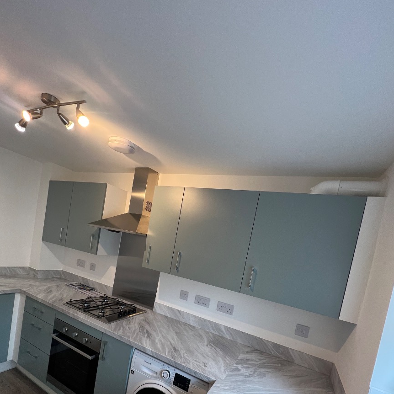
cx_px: 190
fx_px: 206
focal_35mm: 16
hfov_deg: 87.4
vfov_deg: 84.5
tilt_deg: -4.7
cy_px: 261
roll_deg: -10.6
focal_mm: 1.57
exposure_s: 1/100
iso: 80
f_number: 1.8
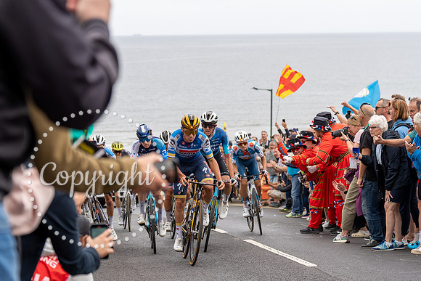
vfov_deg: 16.6
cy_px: 140
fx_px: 963
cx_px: 210
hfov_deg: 24.7
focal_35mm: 82
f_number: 3.5
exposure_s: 1/1000
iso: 320
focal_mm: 70
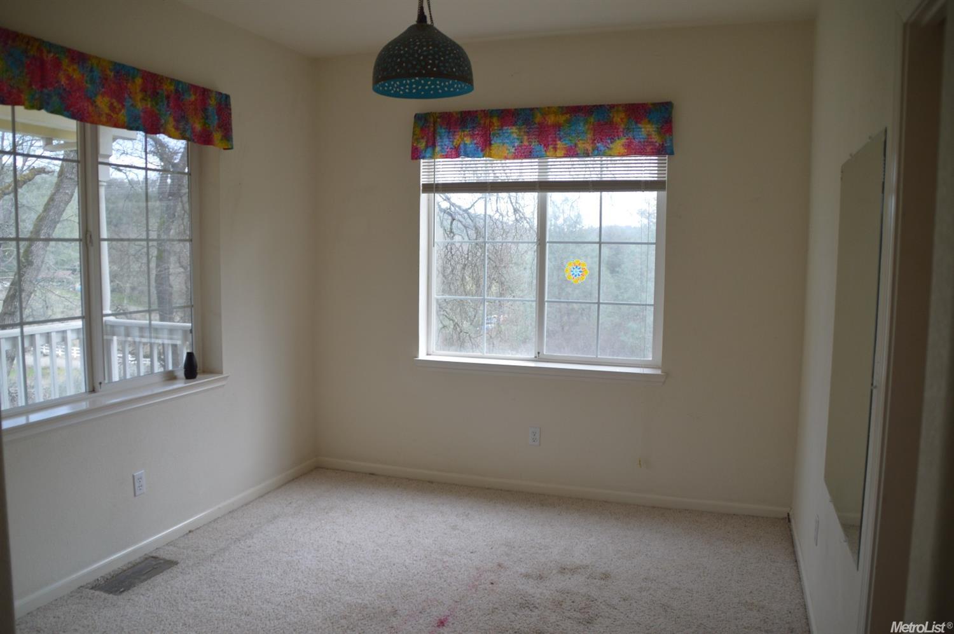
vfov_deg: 47.8
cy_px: 317
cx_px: 477
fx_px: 715
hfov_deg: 67.4
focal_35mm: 27
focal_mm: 18
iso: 200
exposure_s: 1/40
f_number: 3.5
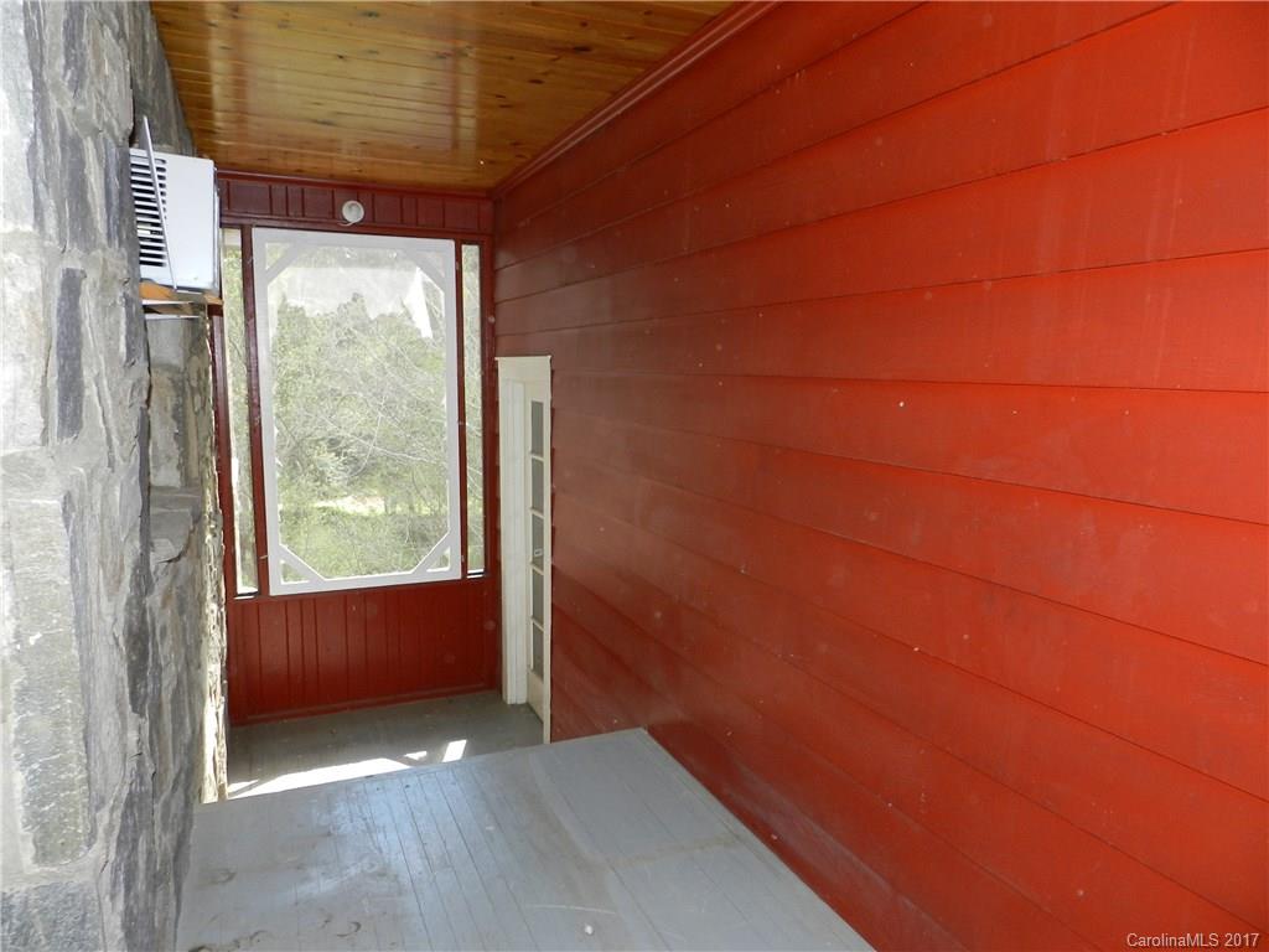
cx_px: 634
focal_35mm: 23
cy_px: 476
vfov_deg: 58.9
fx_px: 843
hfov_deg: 73.9
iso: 160
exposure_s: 1/125
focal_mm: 4
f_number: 3.4
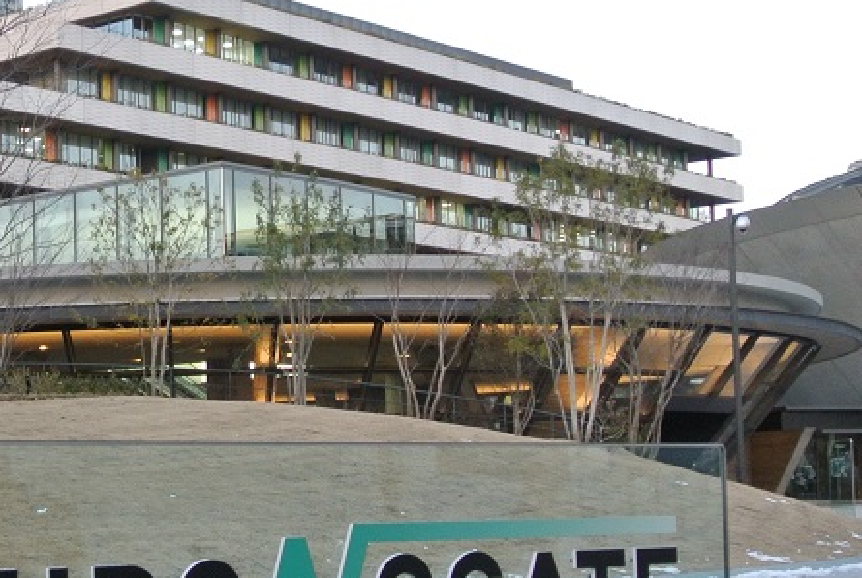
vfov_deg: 16.9
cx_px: -27
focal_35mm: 81
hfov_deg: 23.8
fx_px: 1942
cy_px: 384
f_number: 3.8
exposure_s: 1/80
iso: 400
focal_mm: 11.8
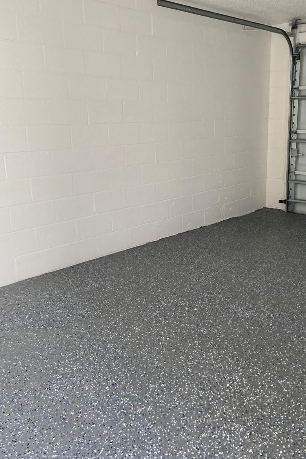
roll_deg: +1.5
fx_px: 471
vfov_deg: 51.9
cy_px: 227
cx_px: 187
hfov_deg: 35.8
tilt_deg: -16.3
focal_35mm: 37
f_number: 1.8
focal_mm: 4.25
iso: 80
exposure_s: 1/122
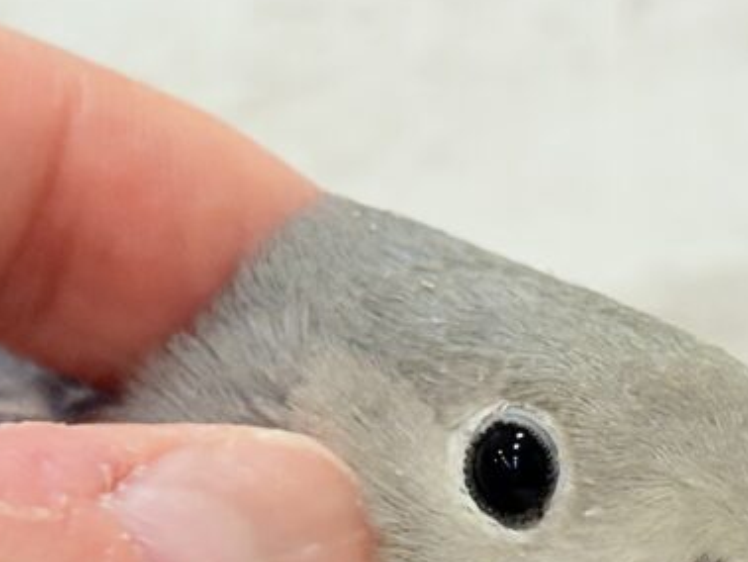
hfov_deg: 11.9
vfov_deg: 9.0
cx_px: 649
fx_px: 3568
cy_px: 433
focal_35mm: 165
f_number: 1.6
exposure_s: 1/100
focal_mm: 5.96
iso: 100
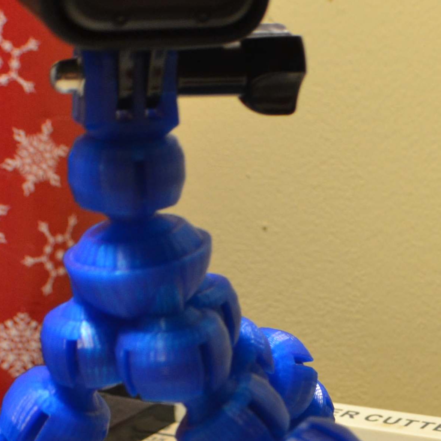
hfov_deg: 14.4
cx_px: 390
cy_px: 360
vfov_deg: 14.4
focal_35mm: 120
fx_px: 1730
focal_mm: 24
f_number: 4
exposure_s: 1/15
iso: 450
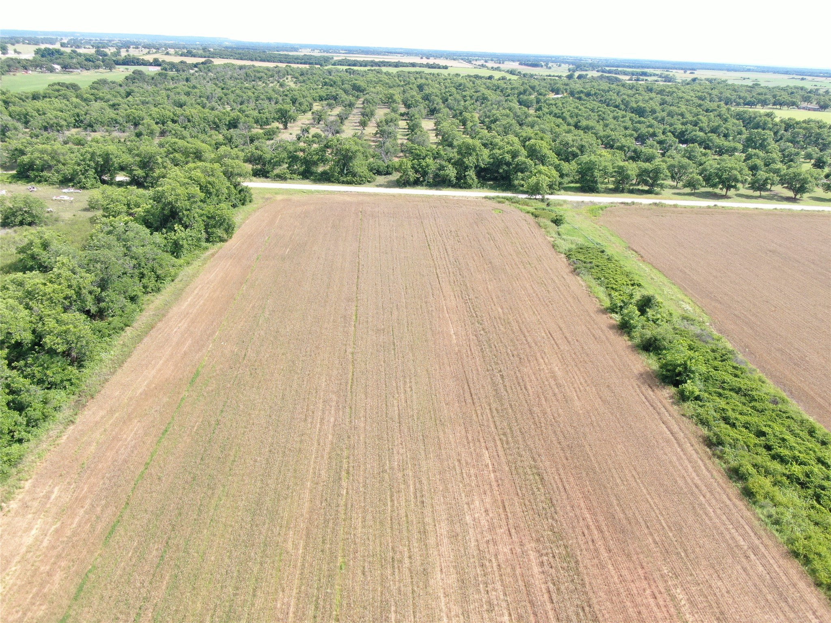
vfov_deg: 56.8
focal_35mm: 24
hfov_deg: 71.6
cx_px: 416
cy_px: 312
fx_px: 576
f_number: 2.8
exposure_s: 1/400
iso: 100
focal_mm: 4.39
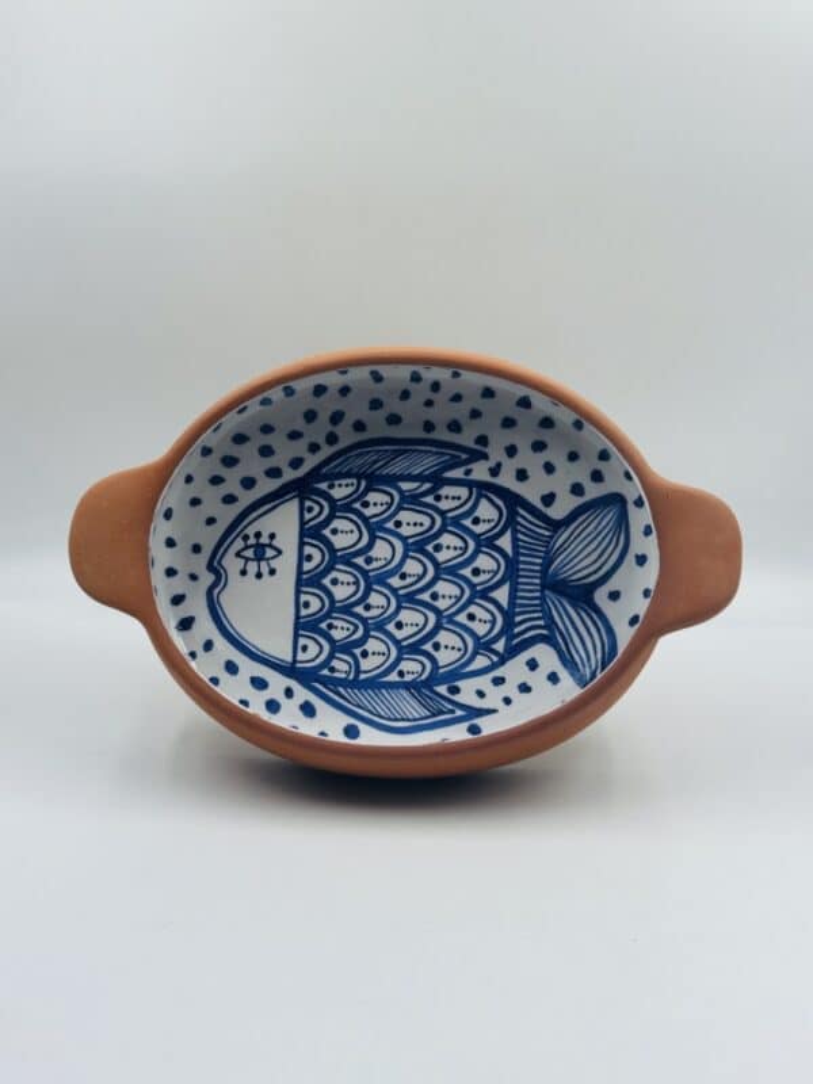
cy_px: 542
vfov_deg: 39.7
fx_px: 1503
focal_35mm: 48
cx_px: 406
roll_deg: -2.3
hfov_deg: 30.3
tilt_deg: -19.7
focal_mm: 6.86
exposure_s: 1/300
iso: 64
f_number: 1.78
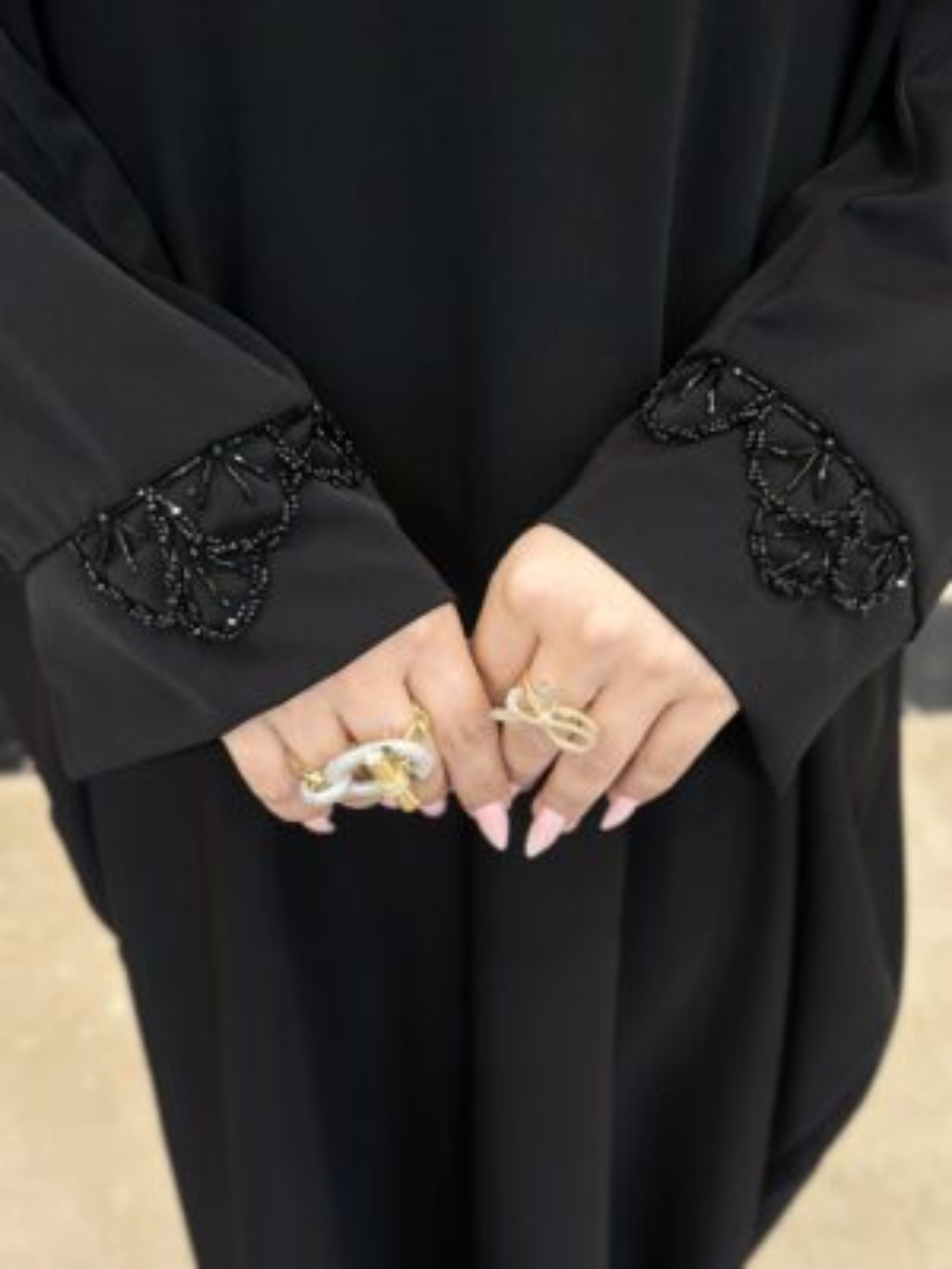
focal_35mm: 48
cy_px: 634
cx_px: 476
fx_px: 1760
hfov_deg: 30.3
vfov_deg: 39.7
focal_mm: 6.86
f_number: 1.78
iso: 250
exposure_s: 1/50
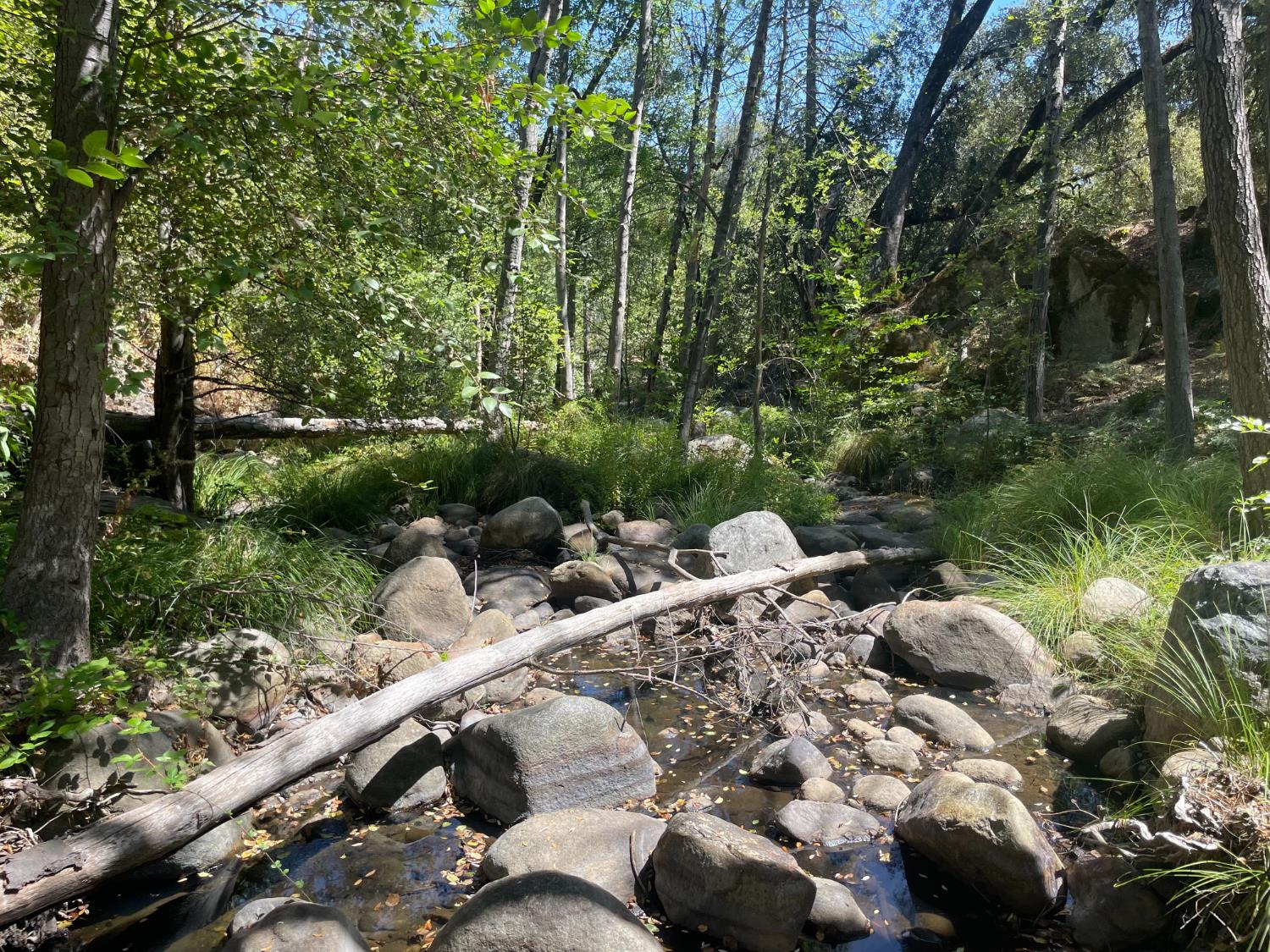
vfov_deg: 53.1
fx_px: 954
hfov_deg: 67.3
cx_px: 635
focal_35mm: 26
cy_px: 476
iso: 32
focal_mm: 4.2
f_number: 1.6
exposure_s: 1/764
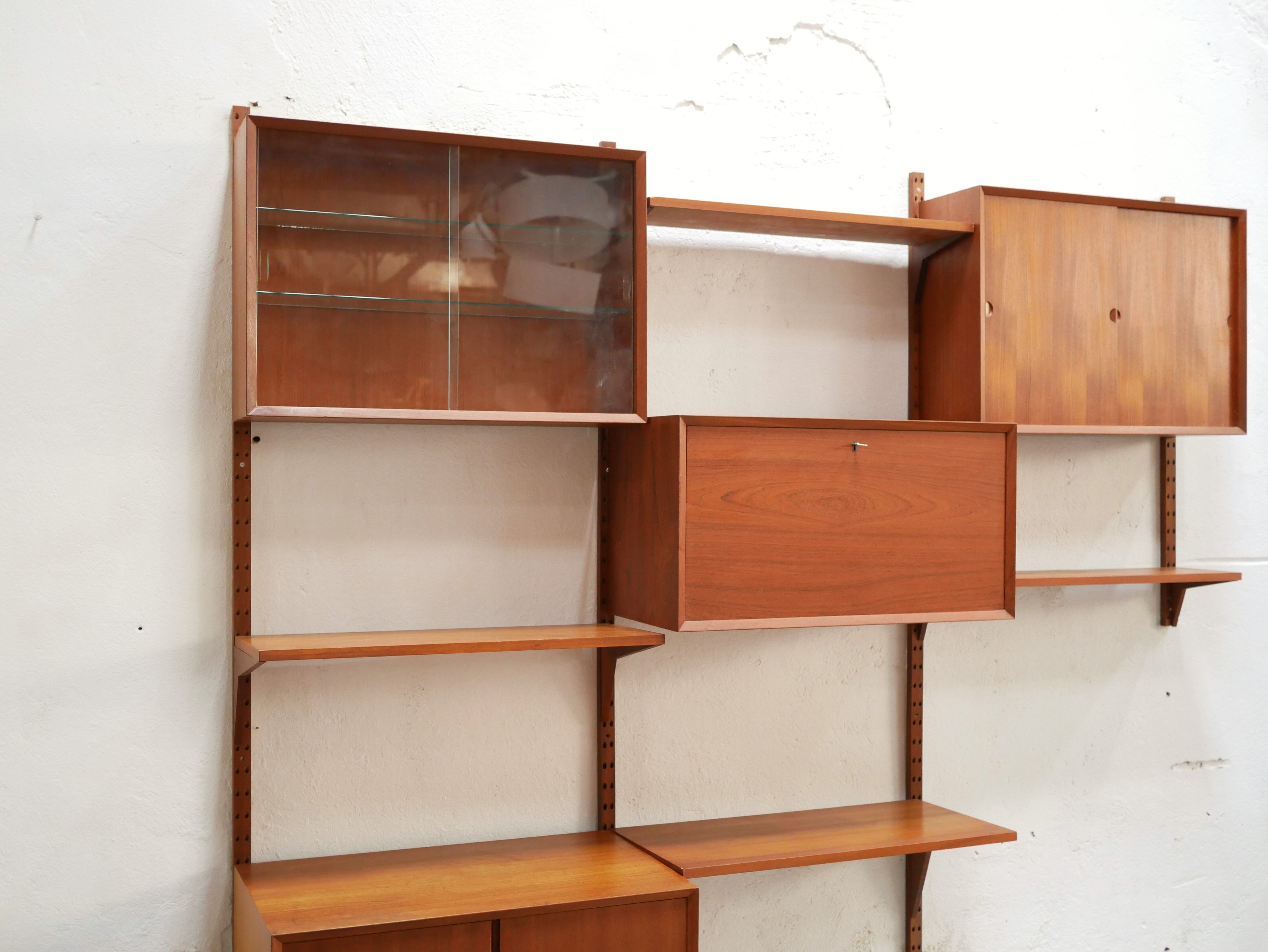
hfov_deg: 46.8
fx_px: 1466
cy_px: 476
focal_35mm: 40
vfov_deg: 36.0
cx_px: 634
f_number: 1.7
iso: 1250
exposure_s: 1/60
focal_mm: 20
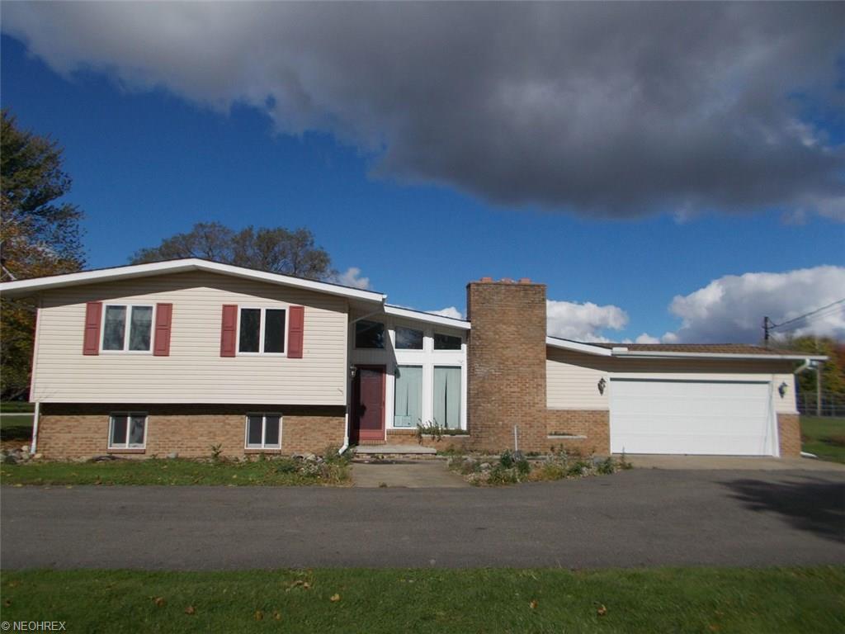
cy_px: 317
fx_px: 635
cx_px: 422
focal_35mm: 26
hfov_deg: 67.3
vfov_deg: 53.1
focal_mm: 4.6
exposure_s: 1/400
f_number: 8
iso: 80
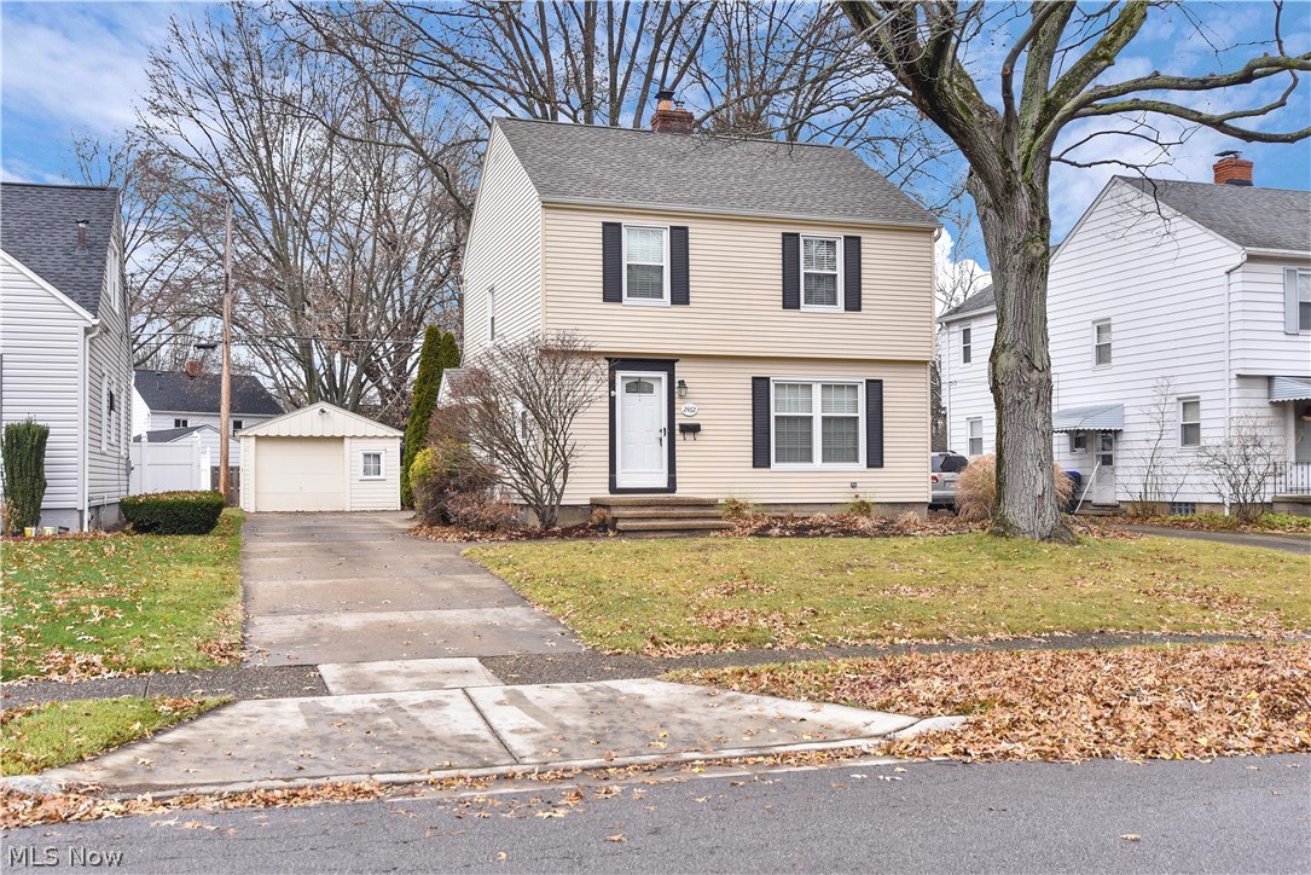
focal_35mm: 35
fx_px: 1275
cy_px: 438
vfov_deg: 37.9
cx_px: 656
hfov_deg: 54.4
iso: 250
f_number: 5.6
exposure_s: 1/250
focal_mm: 35
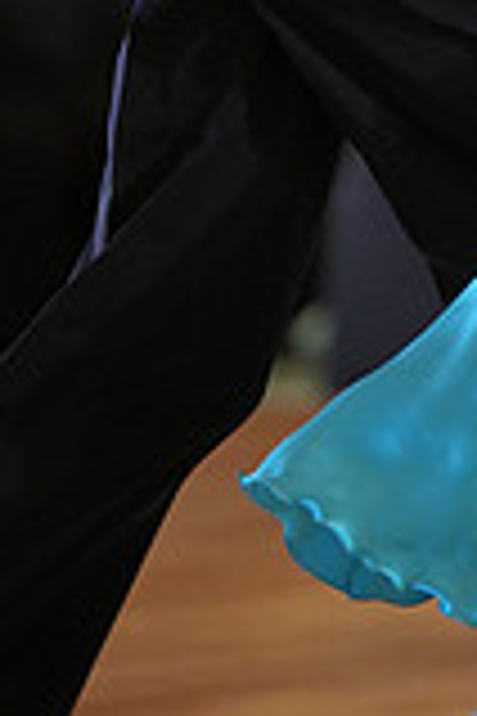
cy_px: -185
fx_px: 11487
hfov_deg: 2.4
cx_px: 695
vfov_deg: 3.6
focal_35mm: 578
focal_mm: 158
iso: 1000
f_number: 2.8
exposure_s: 1/400
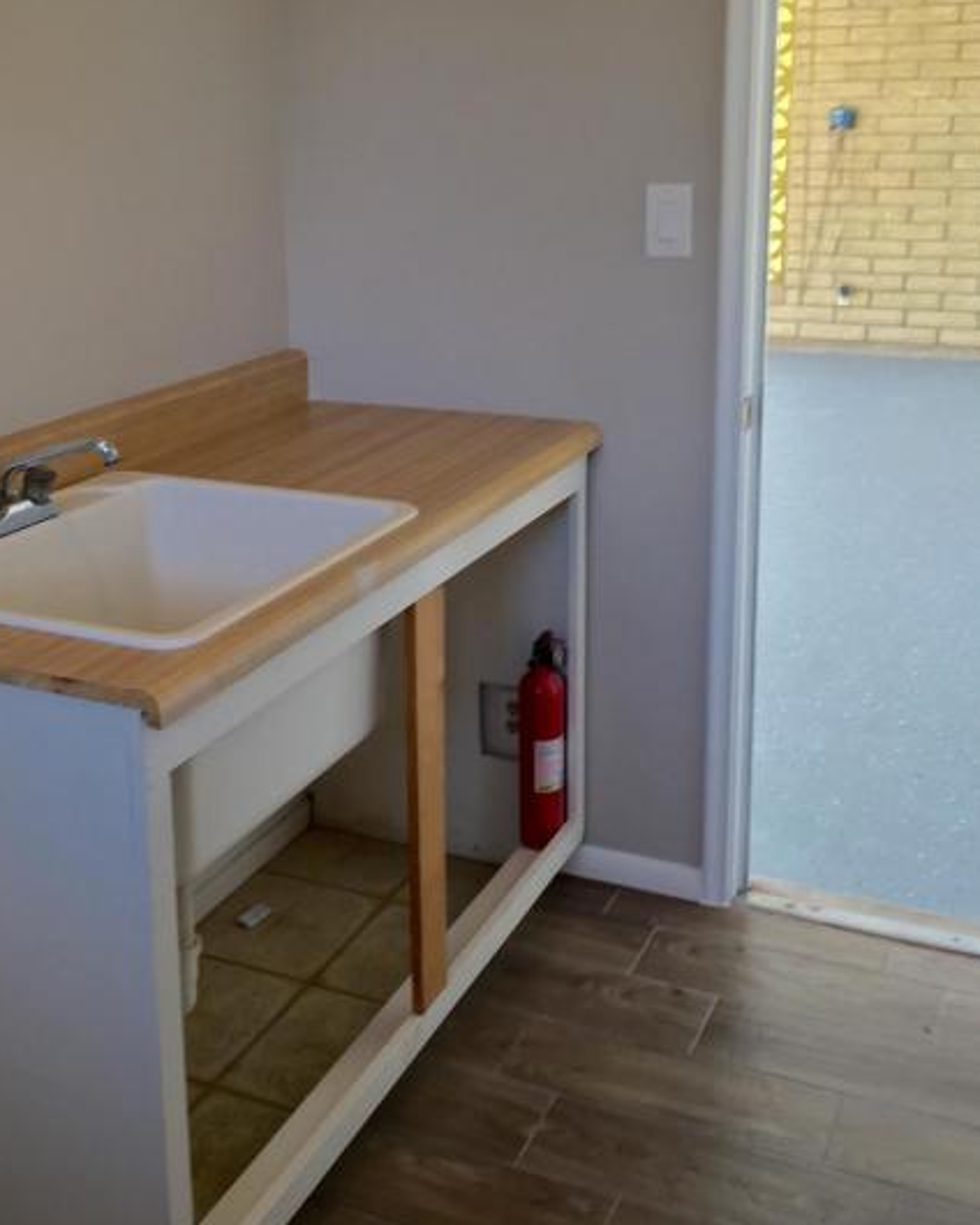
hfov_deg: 36.4
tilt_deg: -15.5
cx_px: 418
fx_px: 1486
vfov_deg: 44.5
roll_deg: +1.4
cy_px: 472
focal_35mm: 41
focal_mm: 4.15
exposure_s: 1/40
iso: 32
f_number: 2.2
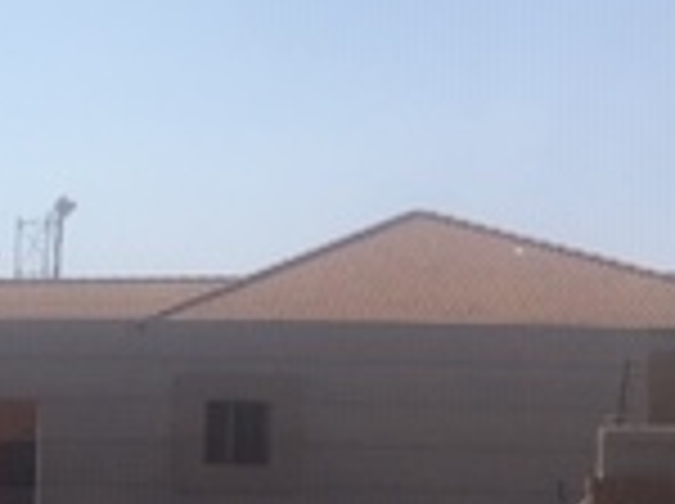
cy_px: 531
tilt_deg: +1.1
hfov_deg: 13.9
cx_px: -608
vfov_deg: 11.8
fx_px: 2414
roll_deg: -0.4
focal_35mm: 124
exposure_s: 1/3344
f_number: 2.2
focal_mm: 4.15
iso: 25
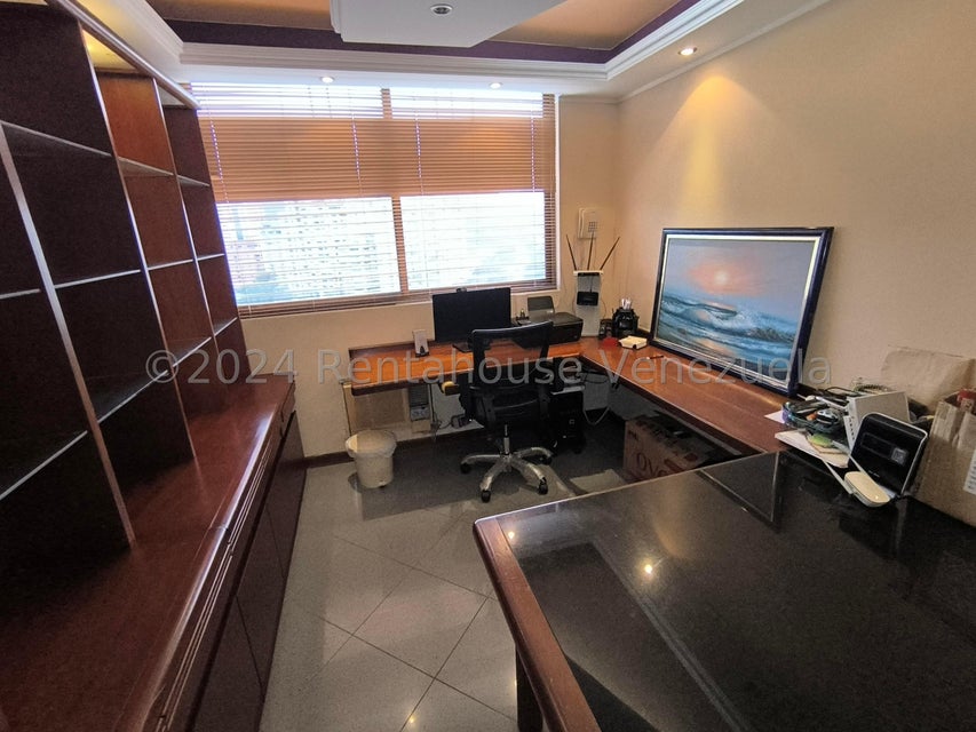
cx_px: 488
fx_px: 451
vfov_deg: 78.1
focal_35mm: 16
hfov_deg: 94.5
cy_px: 366
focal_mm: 1.65
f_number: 2.2
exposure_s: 1/50
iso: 320
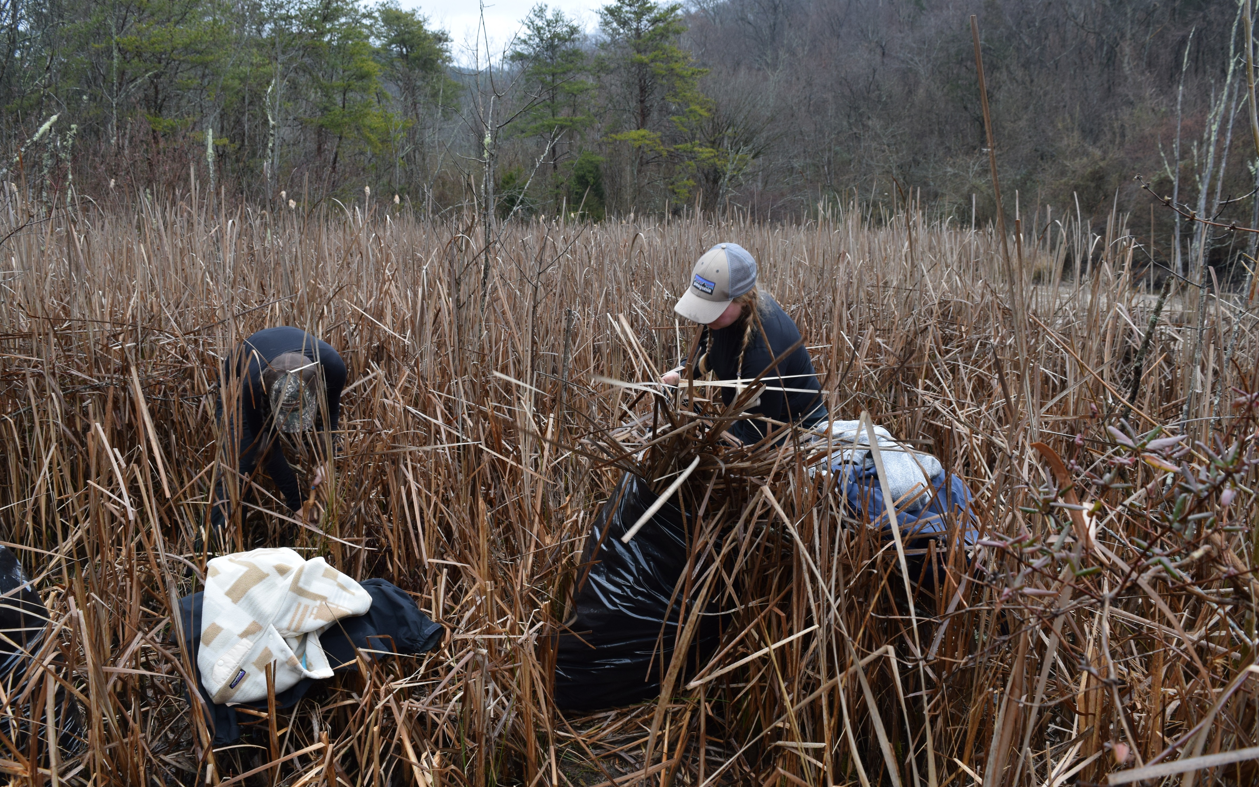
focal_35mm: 31
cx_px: 635
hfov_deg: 61.2
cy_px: 385
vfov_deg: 40.6
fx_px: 1064
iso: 400
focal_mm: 20
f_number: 7.1
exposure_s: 1/200
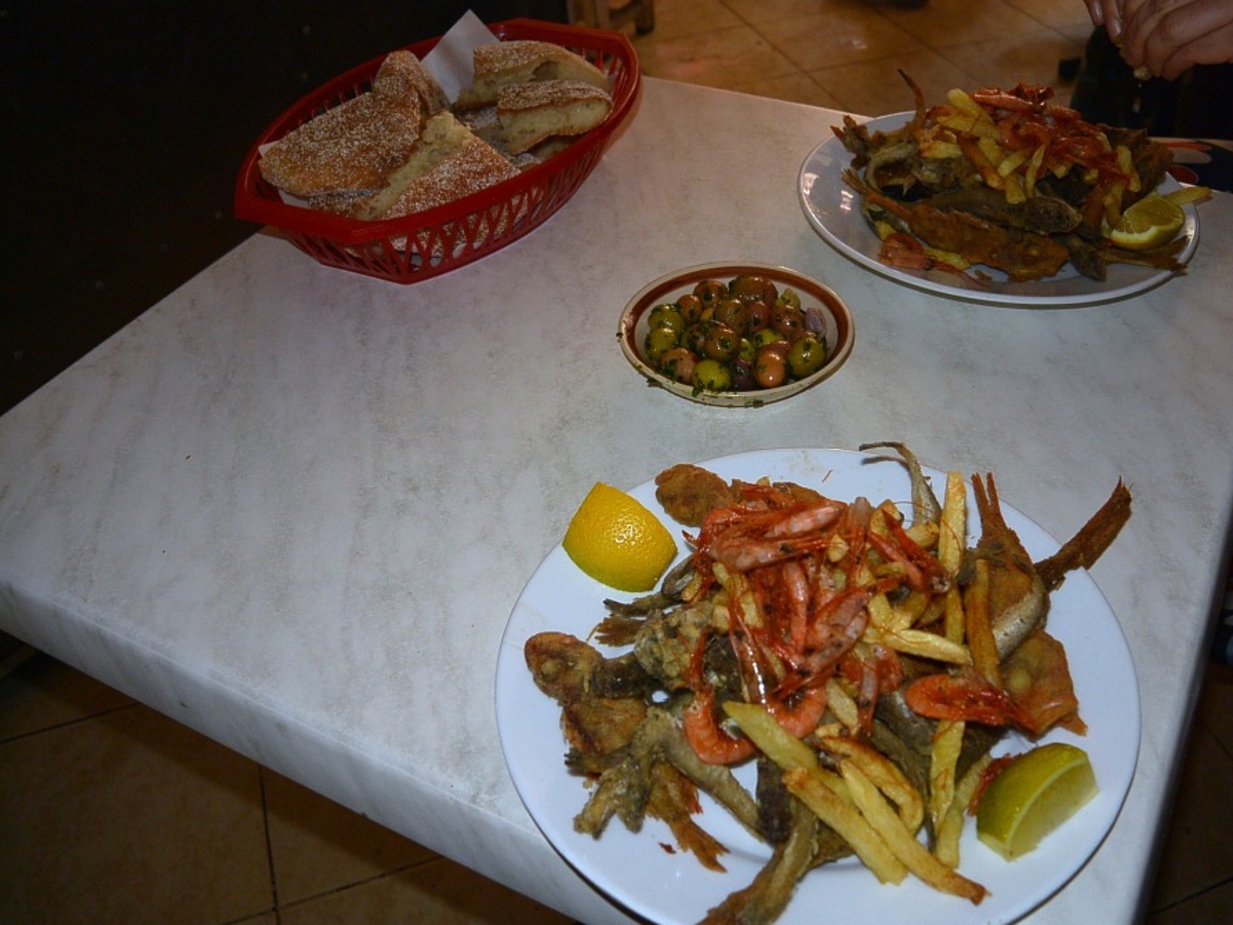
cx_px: 692
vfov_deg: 44.2
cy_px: 460
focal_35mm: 32
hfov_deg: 56.6
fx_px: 1140
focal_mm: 11
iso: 160
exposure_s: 1/60
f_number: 3.5
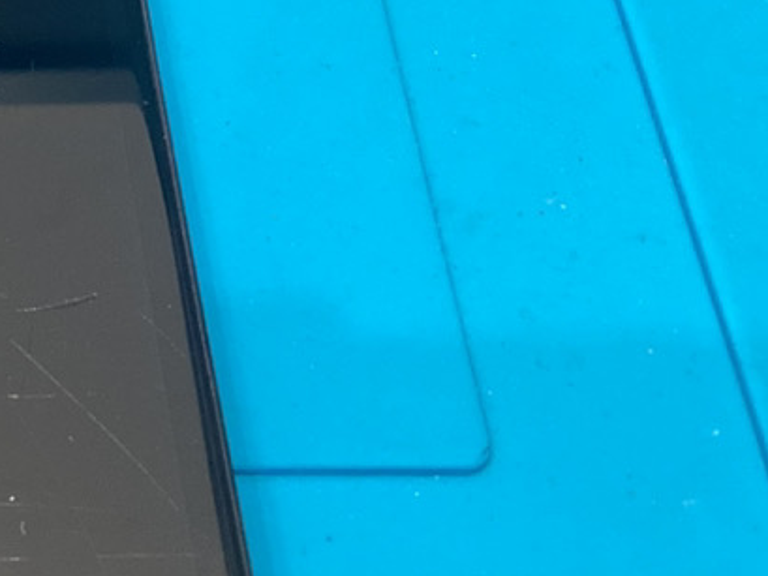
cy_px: 300
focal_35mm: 91
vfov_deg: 16.2
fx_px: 2020
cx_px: -295
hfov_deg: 19.5
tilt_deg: -55.7
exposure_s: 1/50
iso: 100
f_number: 2.4
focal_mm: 3.3
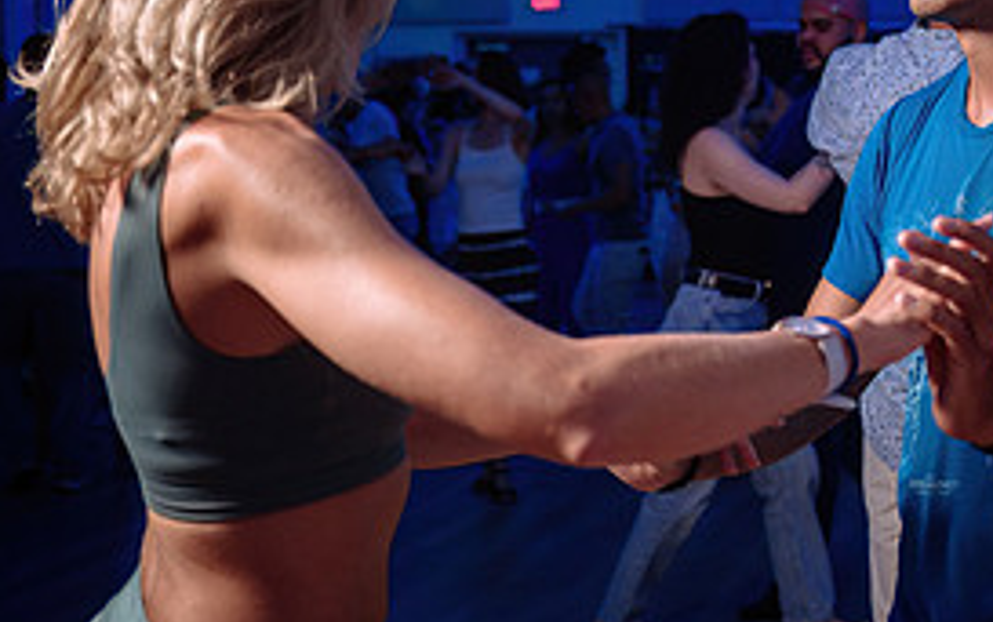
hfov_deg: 25.4
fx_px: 2166
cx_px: 799
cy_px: 344
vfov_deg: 16.3
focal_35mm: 80
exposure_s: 1/80
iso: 800
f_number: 2.8
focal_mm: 33.5
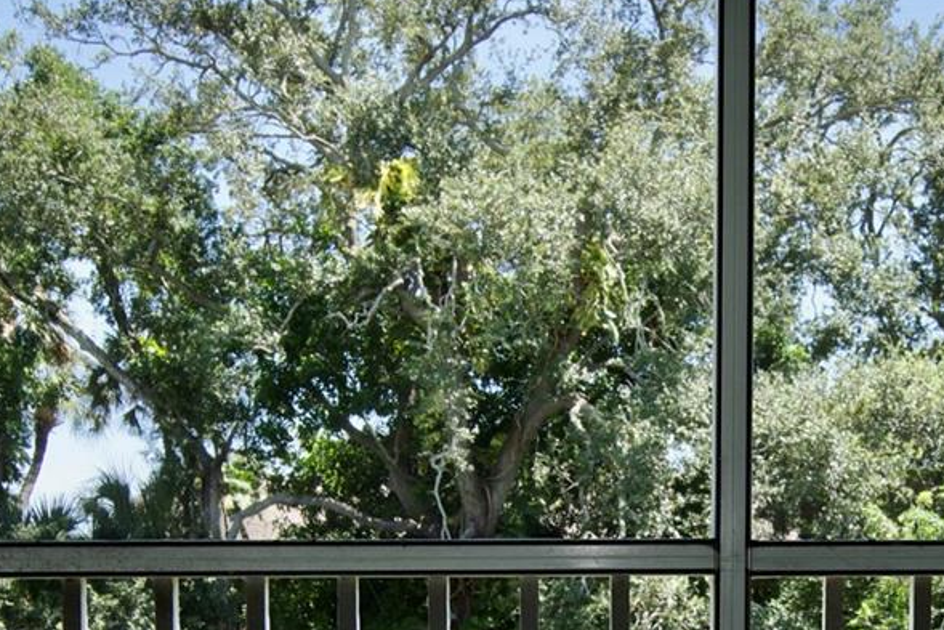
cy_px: 678
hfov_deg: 34.7
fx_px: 1495
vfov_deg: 22.6
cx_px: 631
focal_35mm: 57
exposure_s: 1/160
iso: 100
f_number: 6.3
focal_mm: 14
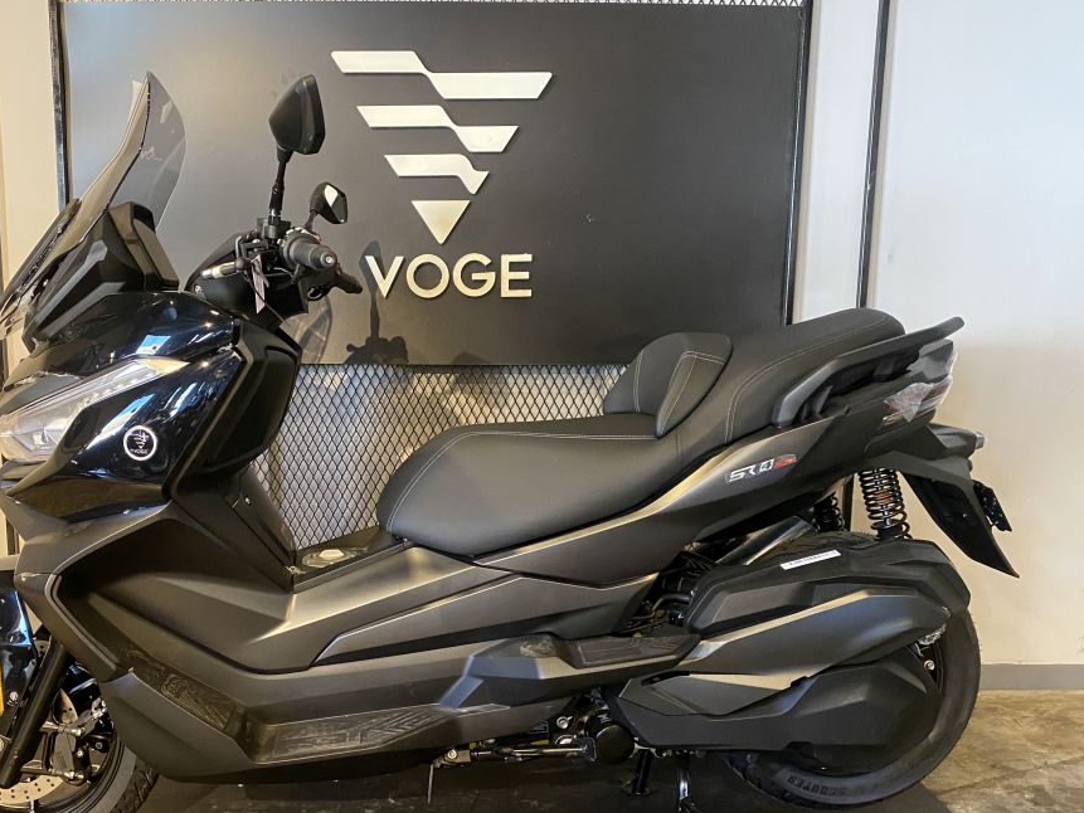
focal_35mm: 32
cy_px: 473
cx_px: 422
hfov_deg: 56.3
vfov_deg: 44.0
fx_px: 1002
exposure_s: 1/50
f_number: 1.8
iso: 500
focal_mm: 4.25
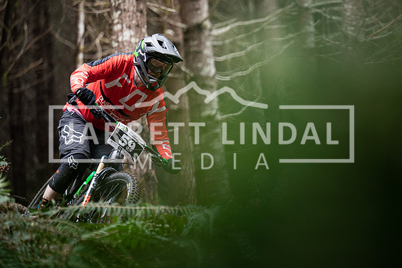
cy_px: 116
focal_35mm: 182
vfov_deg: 7.5
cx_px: 262
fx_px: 2033
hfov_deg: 11.3
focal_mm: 140
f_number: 2.8
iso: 1600
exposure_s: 1/1000
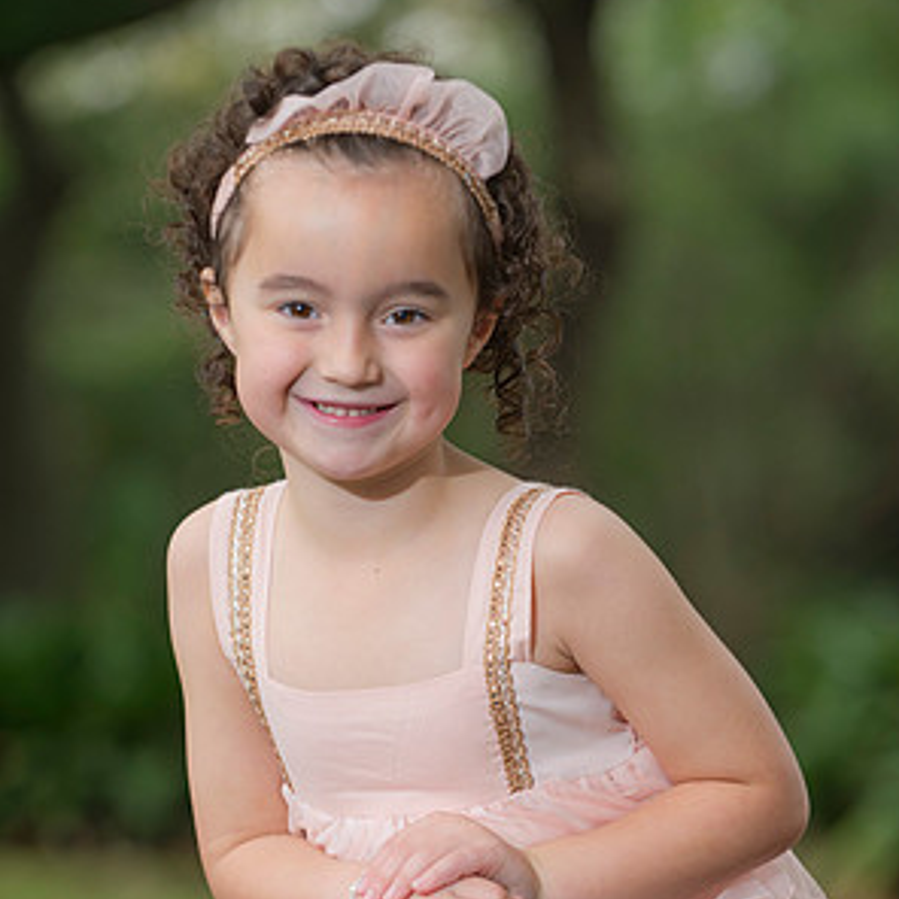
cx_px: 451
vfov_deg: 10.0
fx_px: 5113
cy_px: 565
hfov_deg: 10.0
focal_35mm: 174
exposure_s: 1/200
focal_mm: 135
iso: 400
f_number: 3.2
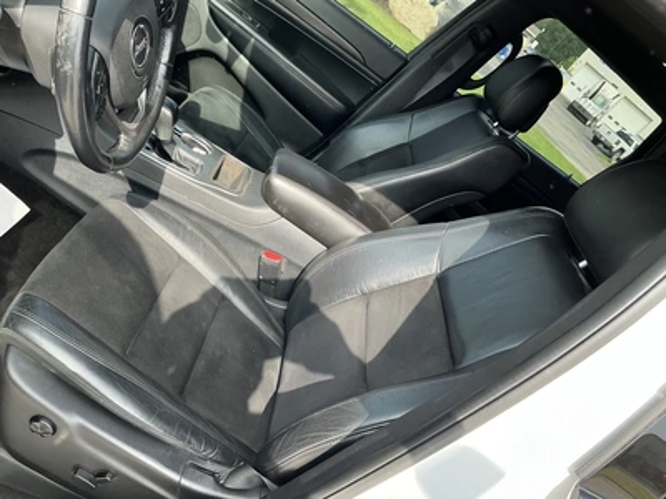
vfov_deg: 49.7
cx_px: 333
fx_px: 539
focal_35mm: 28
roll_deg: -41.4
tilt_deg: -26.0
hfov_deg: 63.4
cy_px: 250
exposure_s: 1/172
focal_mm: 3
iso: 25
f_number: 1.8
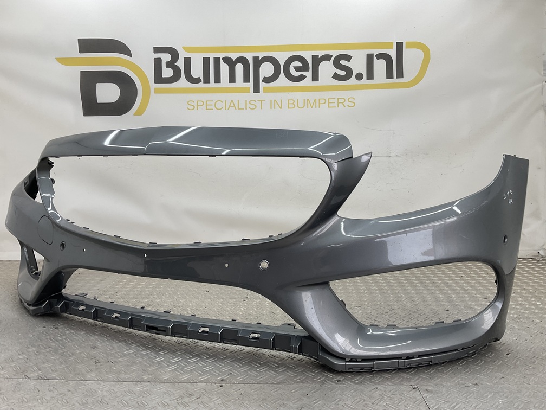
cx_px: 273
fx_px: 457
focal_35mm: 29
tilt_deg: -8.4
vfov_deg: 48.2
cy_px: 205
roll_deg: -0.4
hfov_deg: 61.7
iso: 20
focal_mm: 3
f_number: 1.8
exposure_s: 1/120
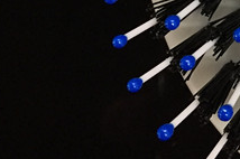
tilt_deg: -83.3
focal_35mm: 113
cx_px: 311
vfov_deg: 10.9
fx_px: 752
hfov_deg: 17.1
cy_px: -170
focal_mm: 4.15
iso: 160
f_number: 2.2
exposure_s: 1/33
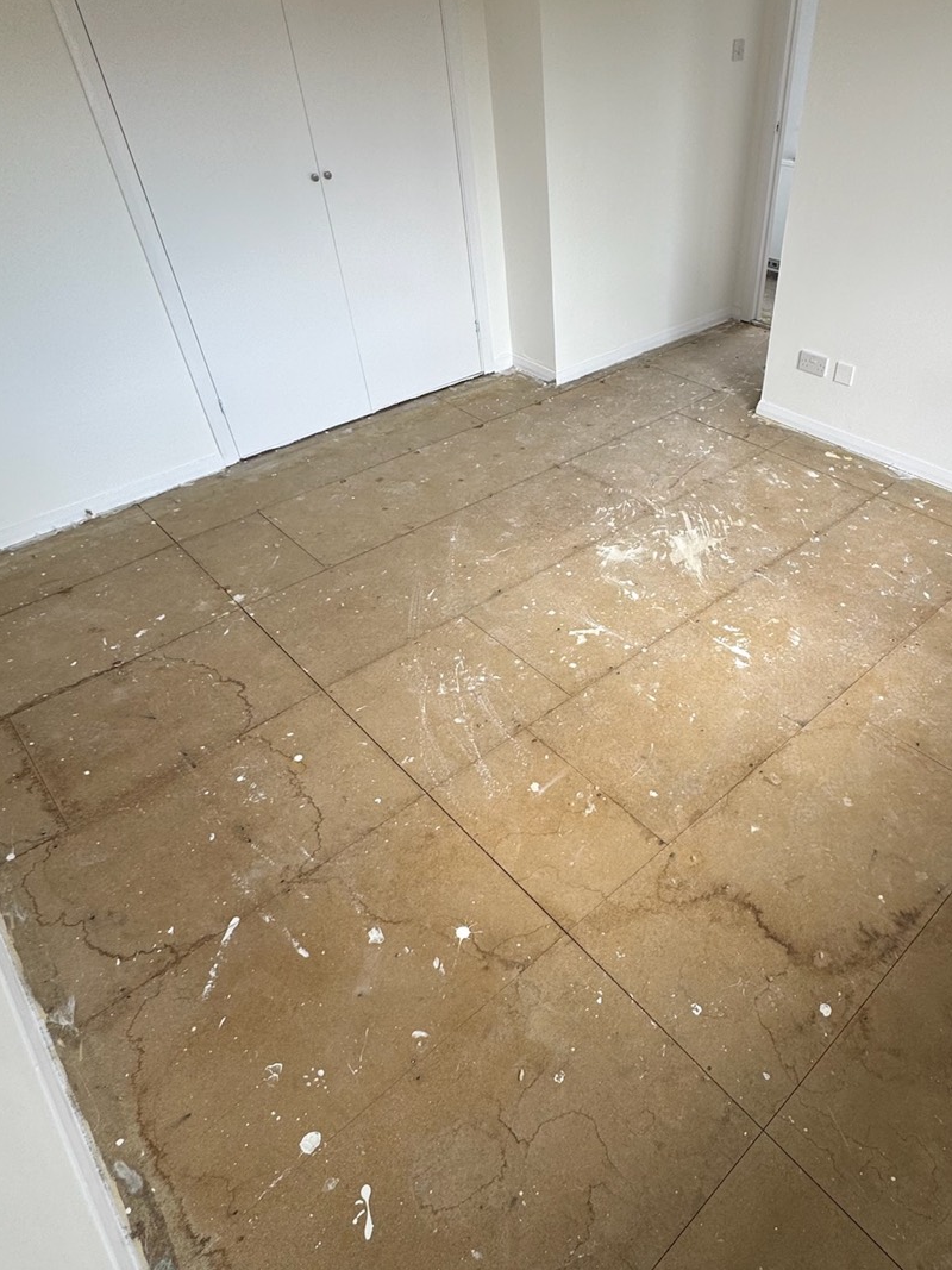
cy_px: 681
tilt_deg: -42.1
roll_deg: +1.1
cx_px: 593
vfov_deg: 78.9
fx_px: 770
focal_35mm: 21
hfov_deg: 62.6
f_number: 2.2
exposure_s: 1/99
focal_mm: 2.22
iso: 40
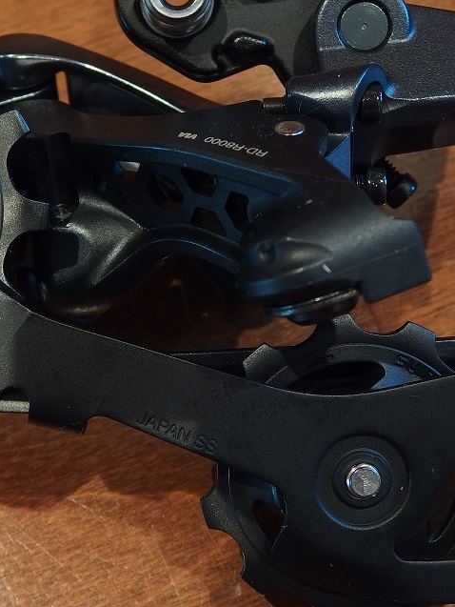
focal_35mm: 66
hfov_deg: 22.2
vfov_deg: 29.4
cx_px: 169
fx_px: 1156
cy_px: 281
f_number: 2.8
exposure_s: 1/3
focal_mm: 7.5
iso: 100
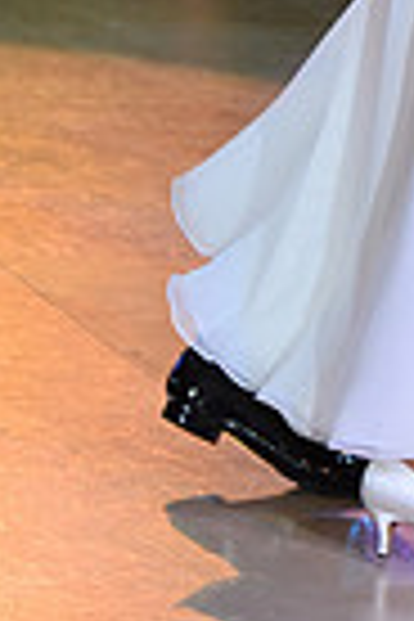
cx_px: 533
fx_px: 7607
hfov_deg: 3.1
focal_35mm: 441
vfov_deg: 4.6
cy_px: -472
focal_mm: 105
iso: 2500
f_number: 5.6
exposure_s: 1/400
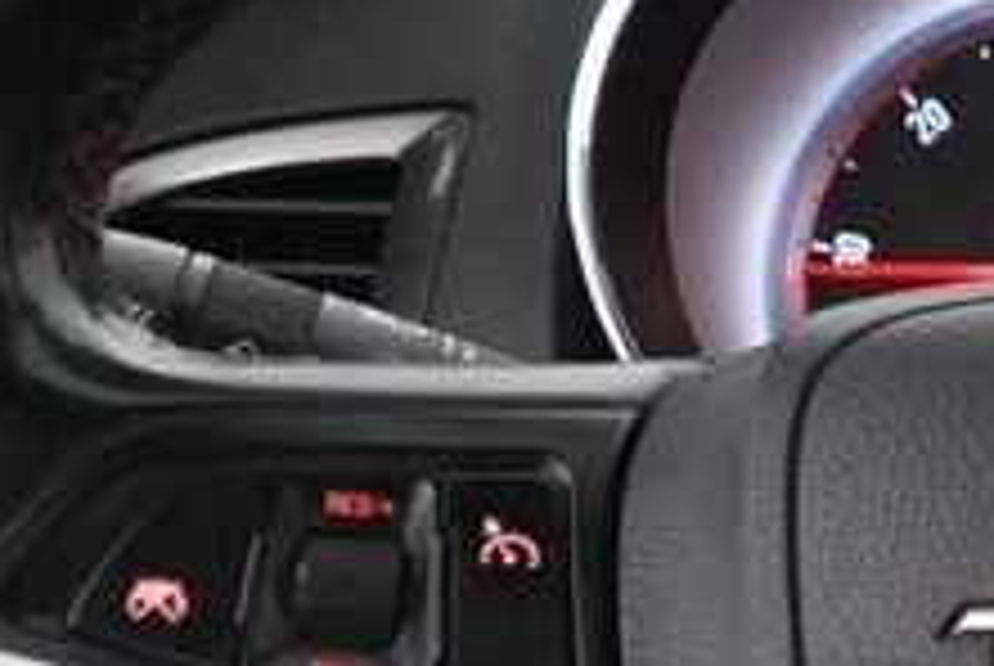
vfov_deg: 6.5
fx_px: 5668
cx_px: 3171
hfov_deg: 8.2
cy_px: 1264
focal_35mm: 205
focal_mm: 28
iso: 6400
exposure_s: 1/60
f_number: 3.5
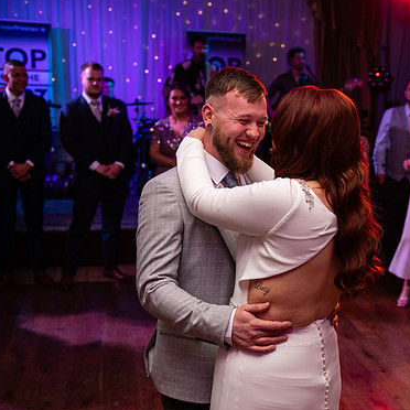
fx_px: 710
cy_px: 207
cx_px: 310
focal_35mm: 53
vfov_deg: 32.2
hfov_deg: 31.6
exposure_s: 1/160
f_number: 3.5
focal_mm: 40
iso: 500
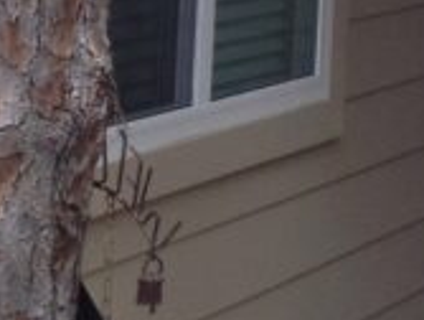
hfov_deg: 8.8
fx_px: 2627
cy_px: -226
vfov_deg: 6.8
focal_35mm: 214
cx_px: 828
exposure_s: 1/184
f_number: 2.4
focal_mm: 4.28
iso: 64
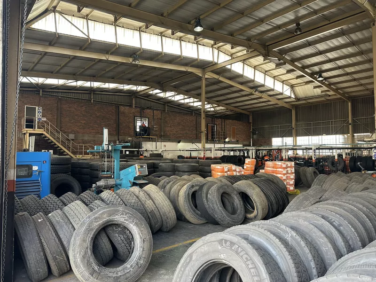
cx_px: 188
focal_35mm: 24
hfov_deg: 71.6
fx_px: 261
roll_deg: -0.1
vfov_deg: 56.8
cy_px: 141
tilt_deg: +2.2
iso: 100
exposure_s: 1/130
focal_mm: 6.86
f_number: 1.78
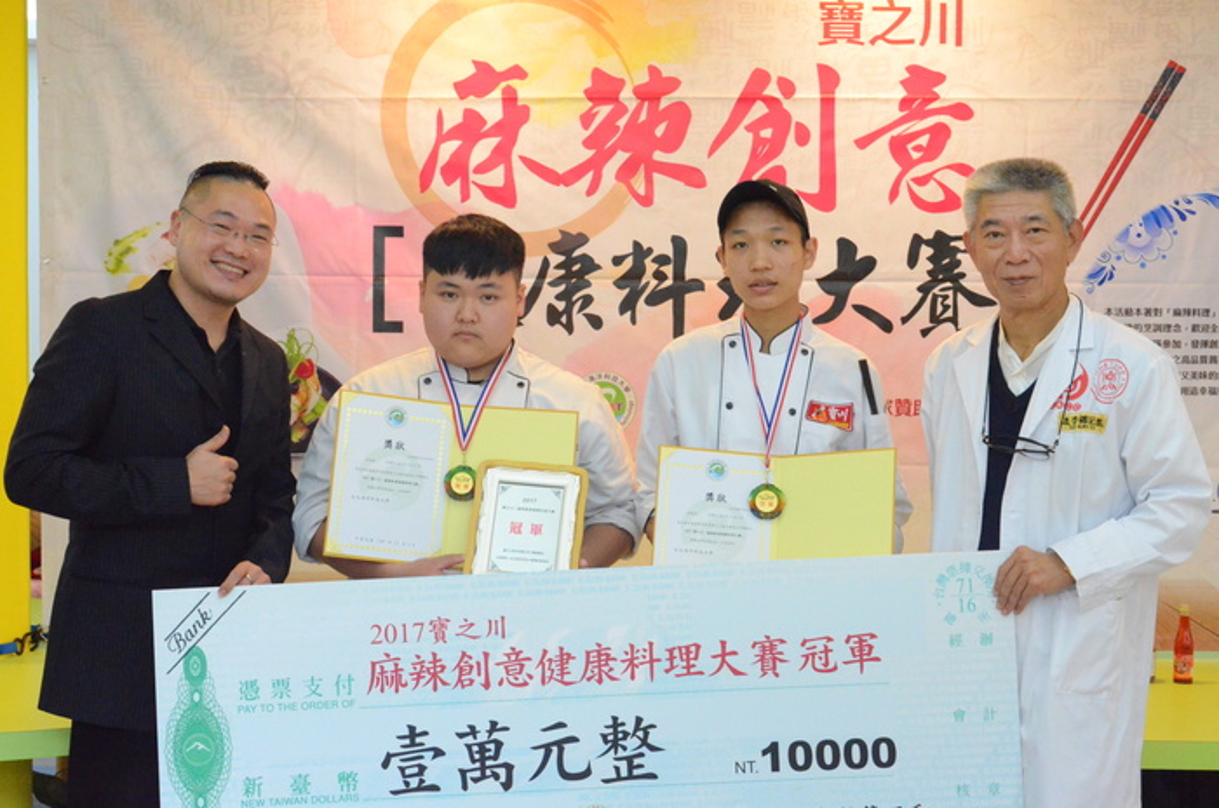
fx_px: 2028
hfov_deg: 33.5
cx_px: 610
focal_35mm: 60
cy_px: 404
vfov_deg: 22.5
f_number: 8
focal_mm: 40
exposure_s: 1/200
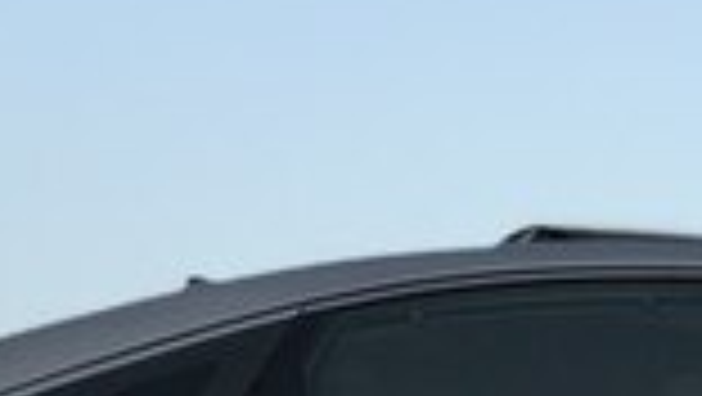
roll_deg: +0.6
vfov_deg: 5.1
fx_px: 4452
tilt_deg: +5.2
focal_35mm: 239
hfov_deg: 8.9
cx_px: 792
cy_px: 578
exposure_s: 1/387
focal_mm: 6
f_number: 2.4
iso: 16
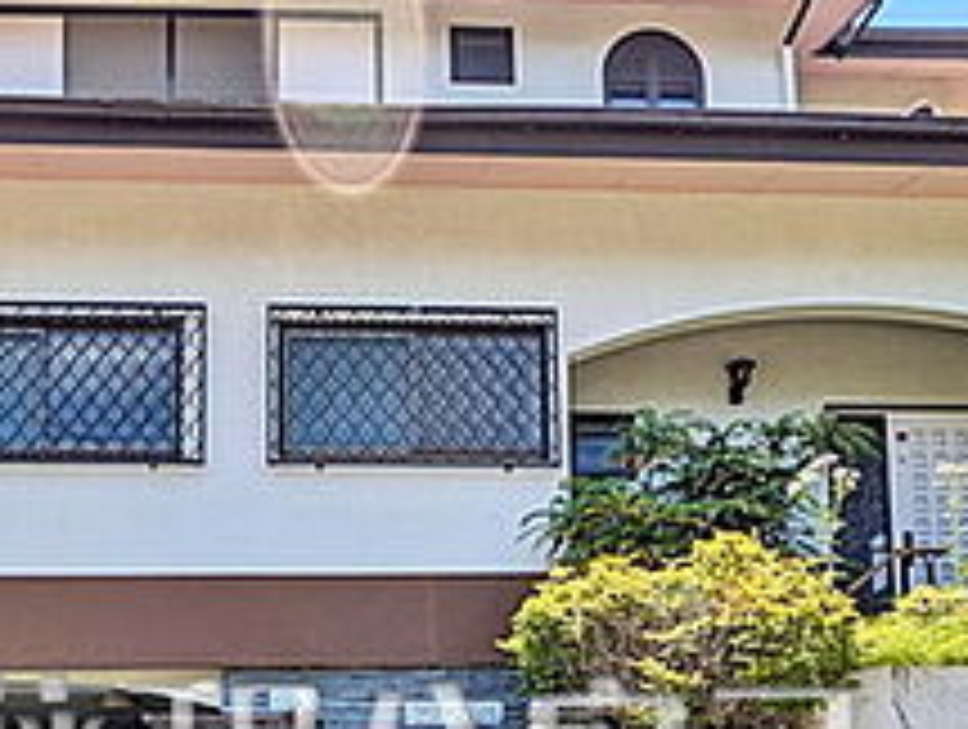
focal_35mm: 39
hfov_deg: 47.6
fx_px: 1092
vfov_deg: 33.3
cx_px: 405
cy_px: 756
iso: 50
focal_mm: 1.83
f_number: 2.2
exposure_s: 1/1235
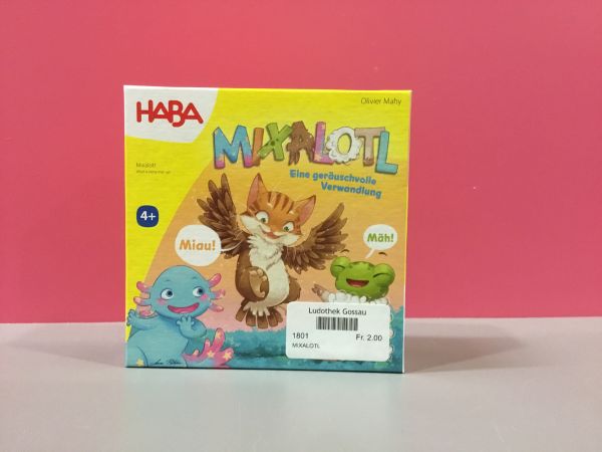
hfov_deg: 58.4
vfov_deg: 45.4
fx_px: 539
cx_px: 301
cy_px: 226
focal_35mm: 31
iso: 200
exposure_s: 1/33
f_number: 2.4
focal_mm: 3.3
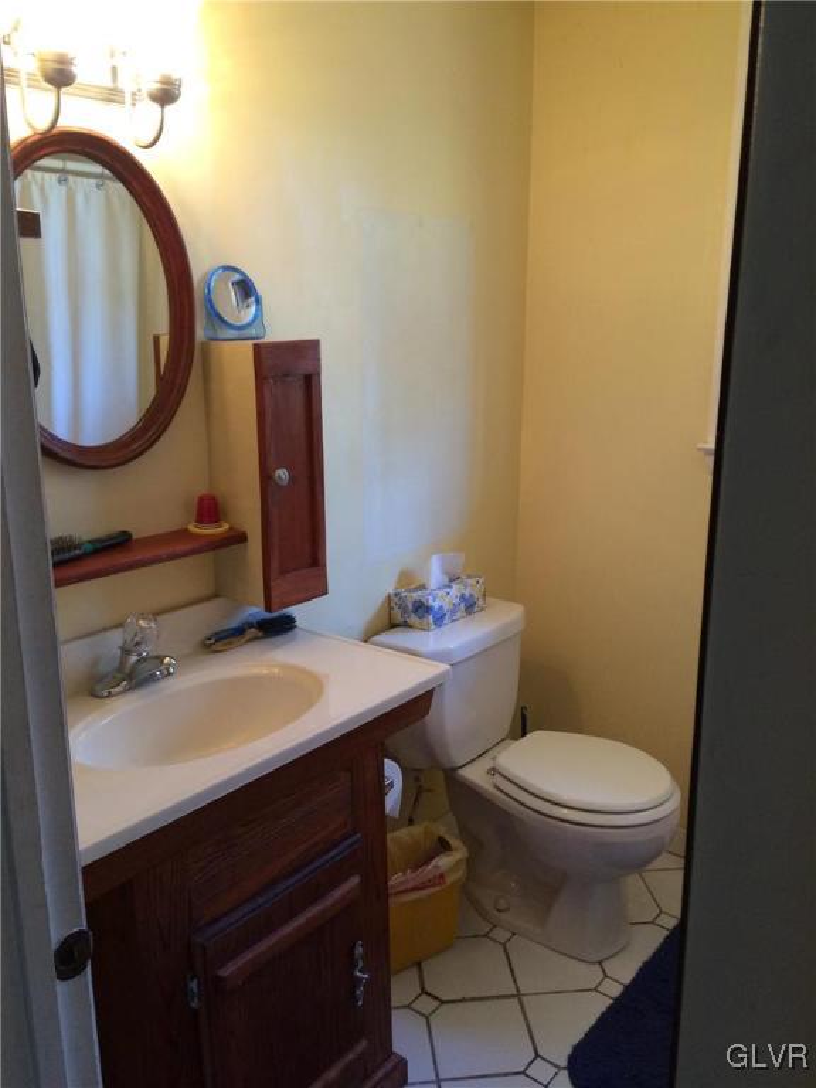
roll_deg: -0.3
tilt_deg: -13.8
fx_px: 911
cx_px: 408
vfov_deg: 61.7
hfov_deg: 48.2
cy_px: 544
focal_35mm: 29
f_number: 2.2
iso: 160
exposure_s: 1/30
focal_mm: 4.15
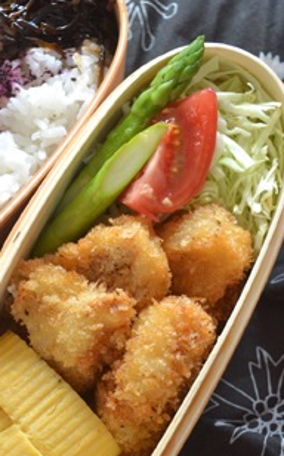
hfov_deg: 17.0
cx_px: 76
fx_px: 943
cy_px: 257
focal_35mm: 76
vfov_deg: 27.1
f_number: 5
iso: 1000
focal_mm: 36
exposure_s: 1/60
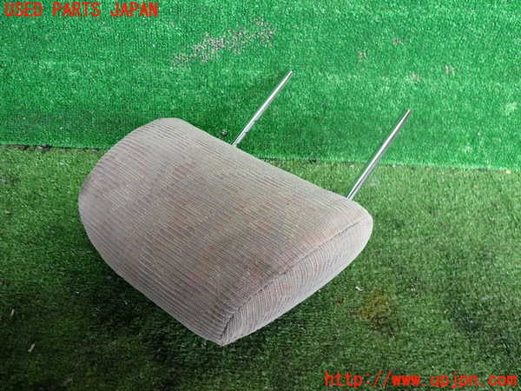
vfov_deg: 46.8
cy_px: 196
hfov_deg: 60.0
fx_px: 452
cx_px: 260
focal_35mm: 30
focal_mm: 5.4
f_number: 2.3
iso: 200
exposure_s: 1/60
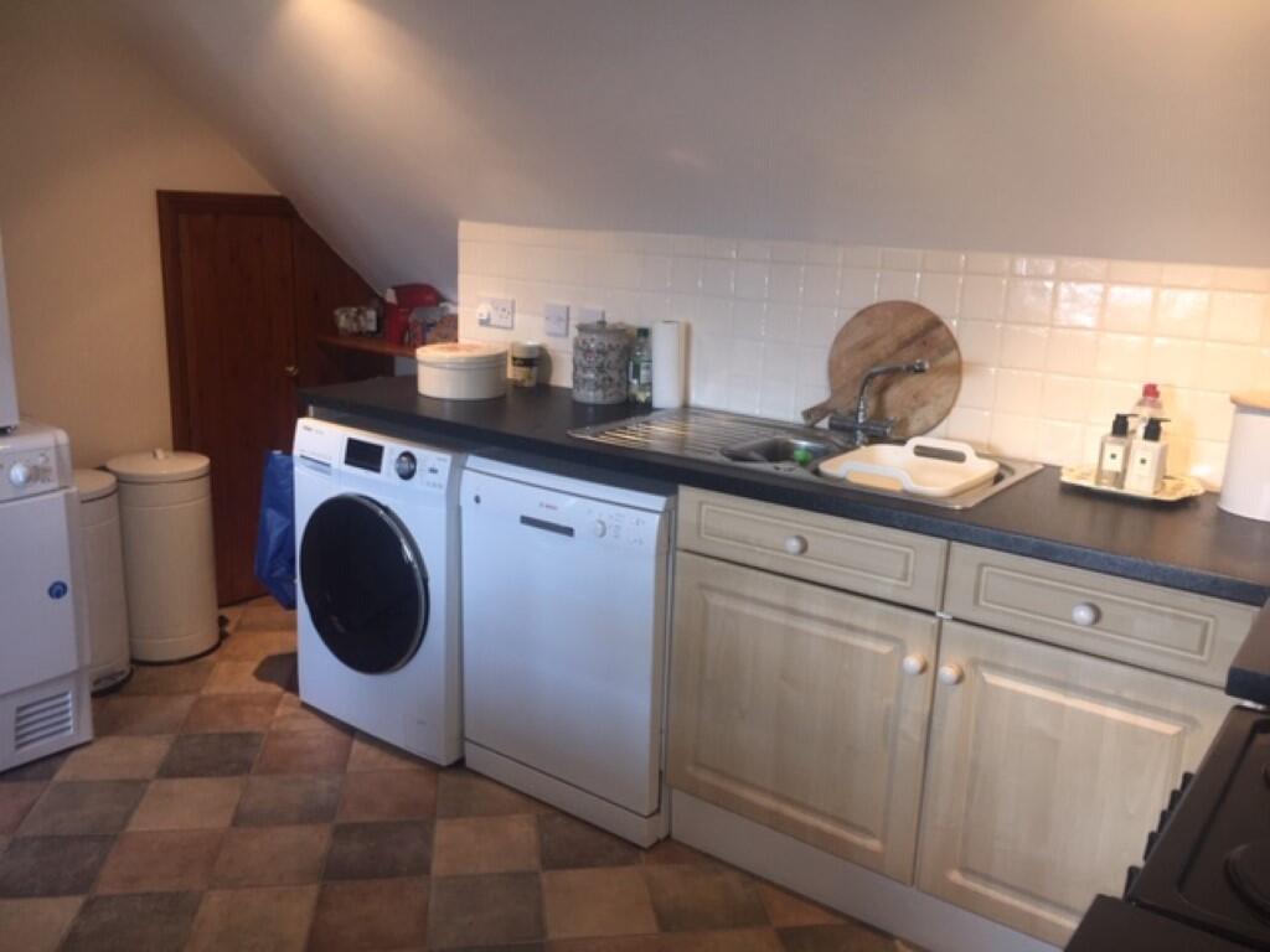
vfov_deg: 48.2
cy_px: 476
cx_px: 635
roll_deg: -2.1
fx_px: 1064
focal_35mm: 29
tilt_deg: -15.8
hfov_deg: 61.7
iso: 32
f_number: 2.2
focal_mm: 4.15
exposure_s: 1/33
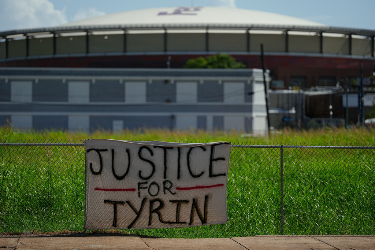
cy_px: 125
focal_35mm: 135
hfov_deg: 15.2
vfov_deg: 10.2
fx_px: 1406
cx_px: 188
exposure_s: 1/20000
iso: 125
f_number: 1.8
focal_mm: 135
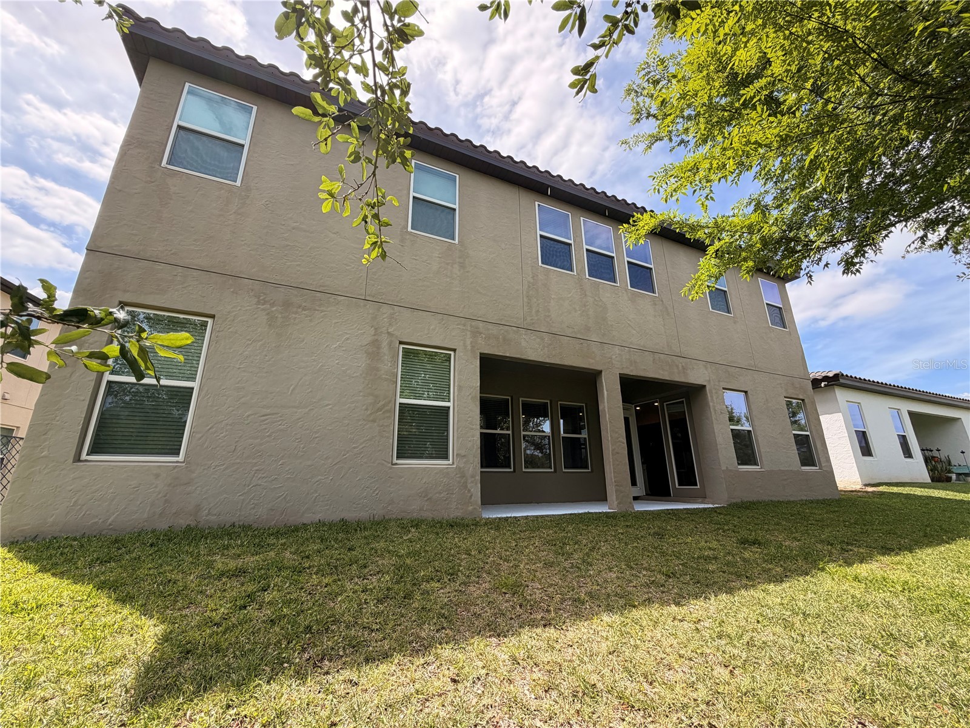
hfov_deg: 102.1
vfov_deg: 85.7
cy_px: 364
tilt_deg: +18.8
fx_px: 392
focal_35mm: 14
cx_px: 485
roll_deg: +0.6
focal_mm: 2.22
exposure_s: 1/726
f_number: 2.2
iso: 40
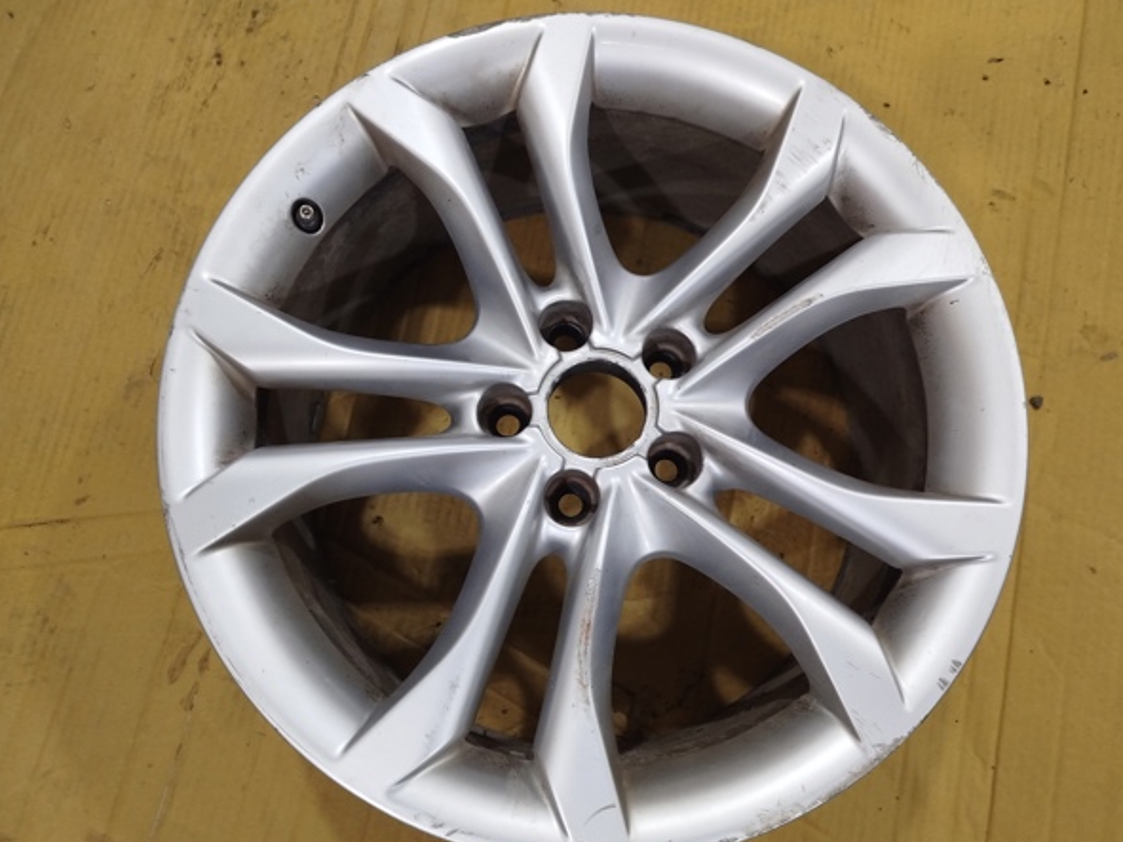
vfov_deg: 53.0
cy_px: 439
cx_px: 587
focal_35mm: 26
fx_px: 843
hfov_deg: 67.3
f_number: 1.7
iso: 320
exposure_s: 1/33
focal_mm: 5.31
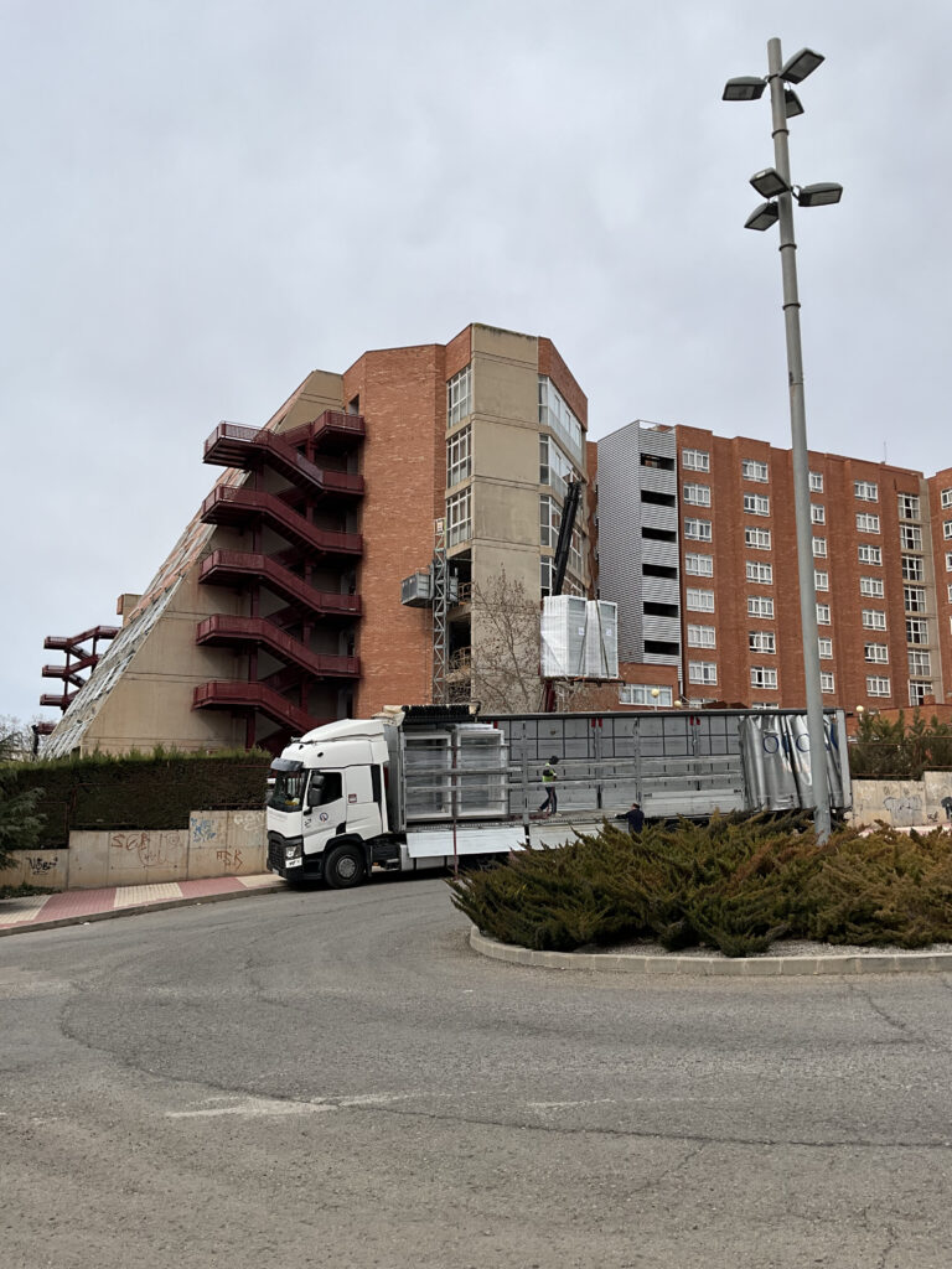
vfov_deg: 61.7
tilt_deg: +9.3
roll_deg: -1.1
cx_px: 476
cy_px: 634
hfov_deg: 48.2
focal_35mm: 29
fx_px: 1063
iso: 25
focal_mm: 3
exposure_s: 1/2427
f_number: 1.8
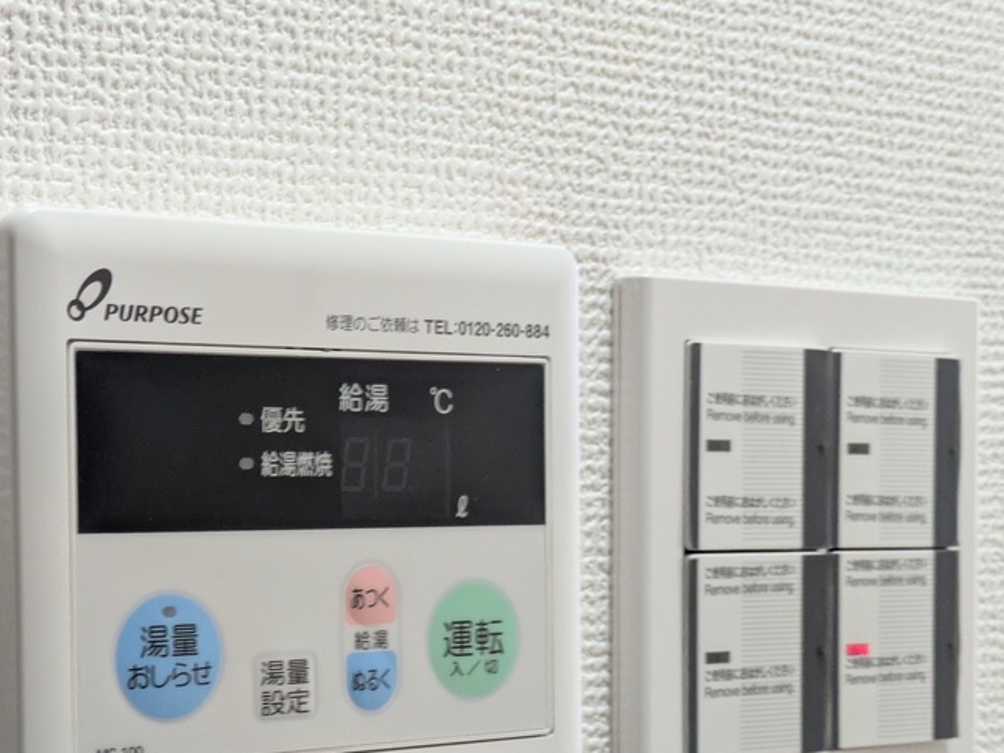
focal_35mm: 76
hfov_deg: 25.5
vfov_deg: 19.3
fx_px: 2204
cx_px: 310
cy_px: 546
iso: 291
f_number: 1.89
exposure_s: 1/50
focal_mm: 5.43
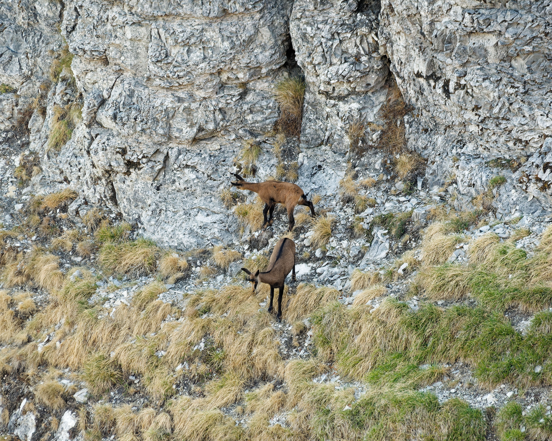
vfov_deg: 1.5
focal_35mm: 1000
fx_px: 16336
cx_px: 251
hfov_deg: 1.9
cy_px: 246
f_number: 10
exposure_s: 1/200
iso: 1000
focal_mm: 500
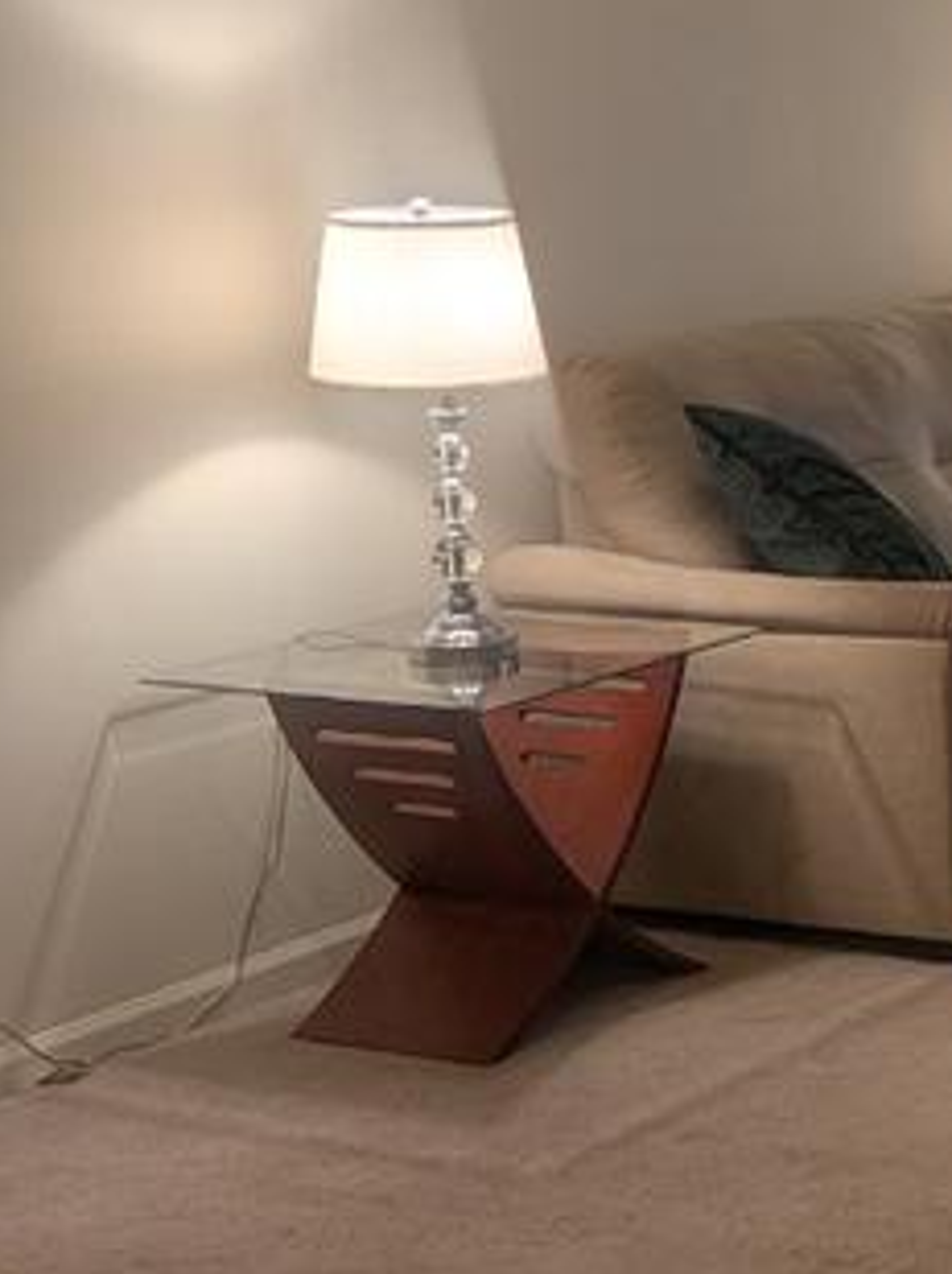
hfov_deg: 15.9
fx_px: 3087
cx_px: 1496
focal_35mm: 84
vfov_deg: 23.3
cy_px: 606
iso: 119
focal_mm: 6.81
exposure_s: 1/60
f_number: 1.85
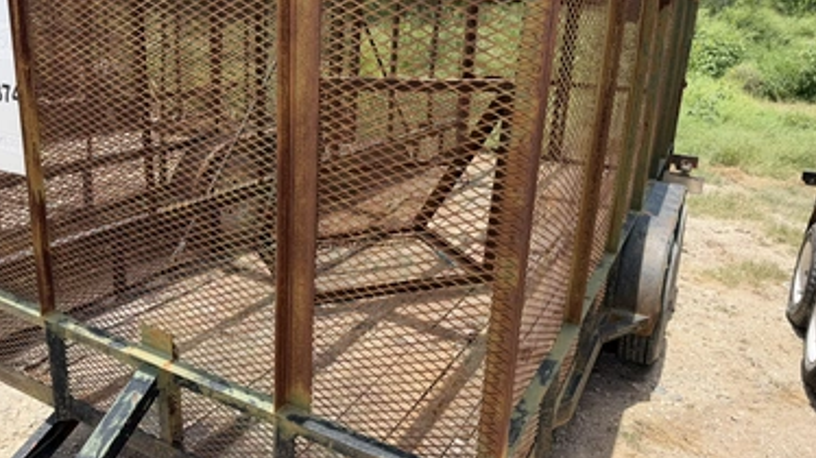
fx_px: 606
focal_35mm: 28
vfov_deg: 41.3
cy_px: 185
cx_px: 386
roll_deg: -3.8
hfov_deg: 67.9
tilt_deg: -20.6
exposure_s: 1/2169
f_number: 1.78
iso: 80
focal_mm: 6.76
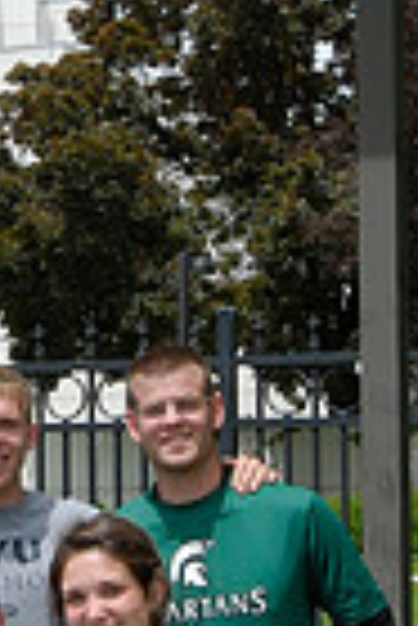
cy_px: 351
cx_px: -54
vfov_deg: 12.6
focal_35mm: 163
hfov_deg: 8.4
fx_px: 2832
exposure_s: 1/640
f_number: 10
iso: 400
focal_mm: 26
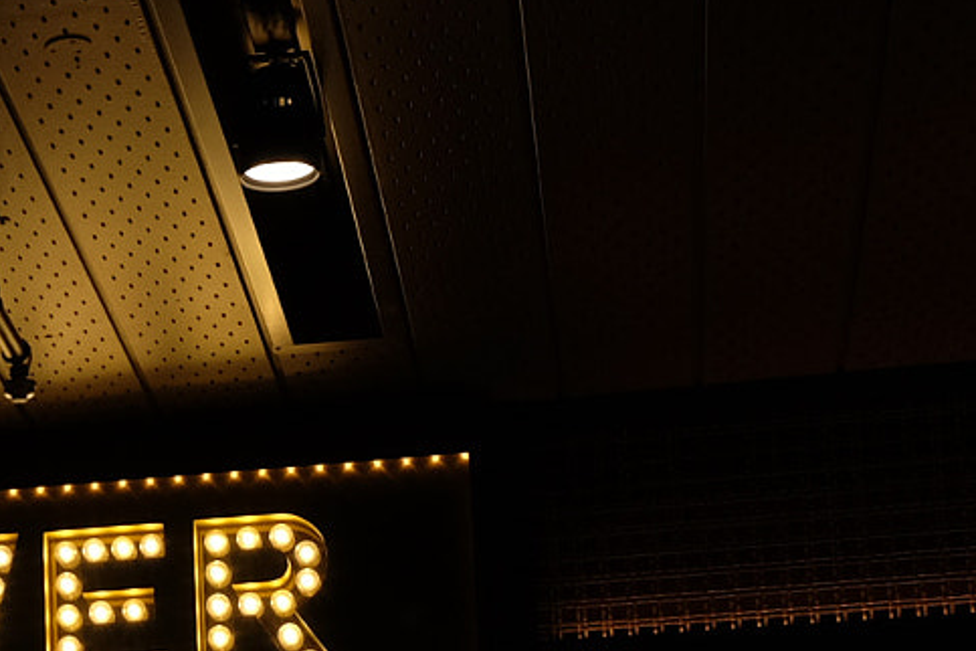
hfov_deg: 16.1
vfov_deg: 11.6
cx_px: -505
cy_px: 742
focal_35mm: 116
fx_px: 3145
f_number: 5.6
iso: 200
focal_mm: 23.3
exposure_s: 1/50
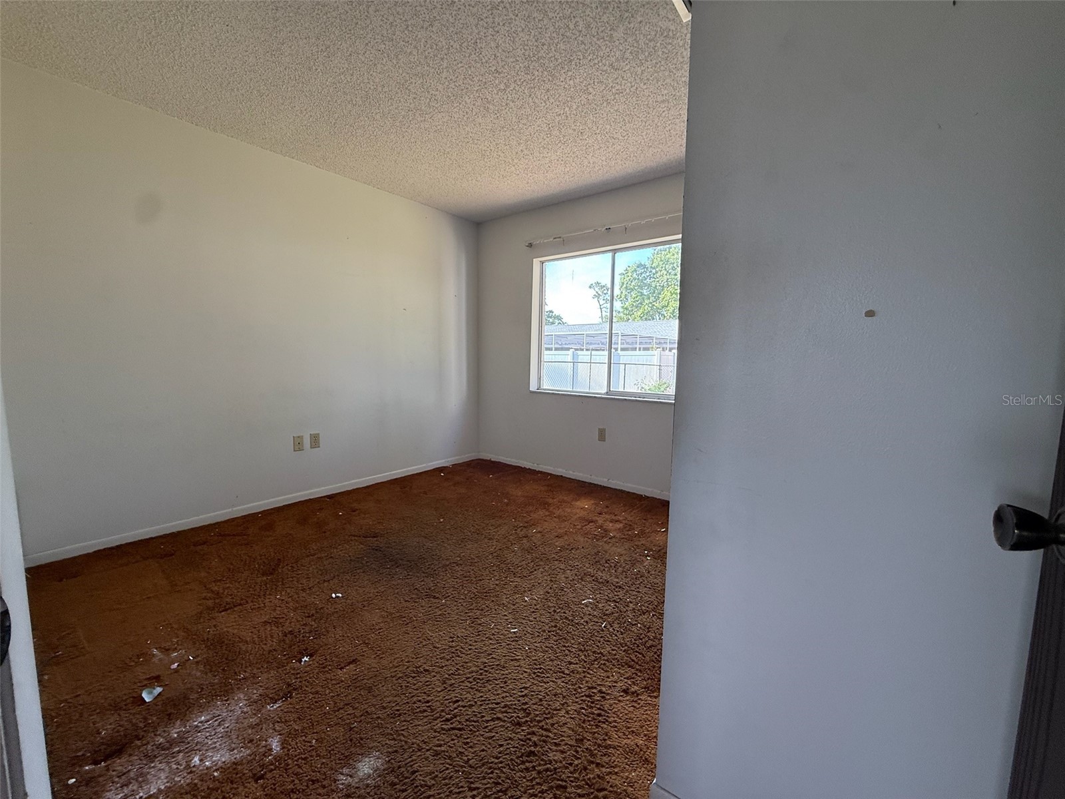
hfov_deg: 102.1
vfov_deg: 85.7
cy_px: 400
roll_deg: -1.5
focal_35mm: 14
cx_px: 532
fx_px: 431
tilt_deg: -5.1
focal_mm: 2.22
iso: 100
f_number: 2.2
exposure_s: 1/99
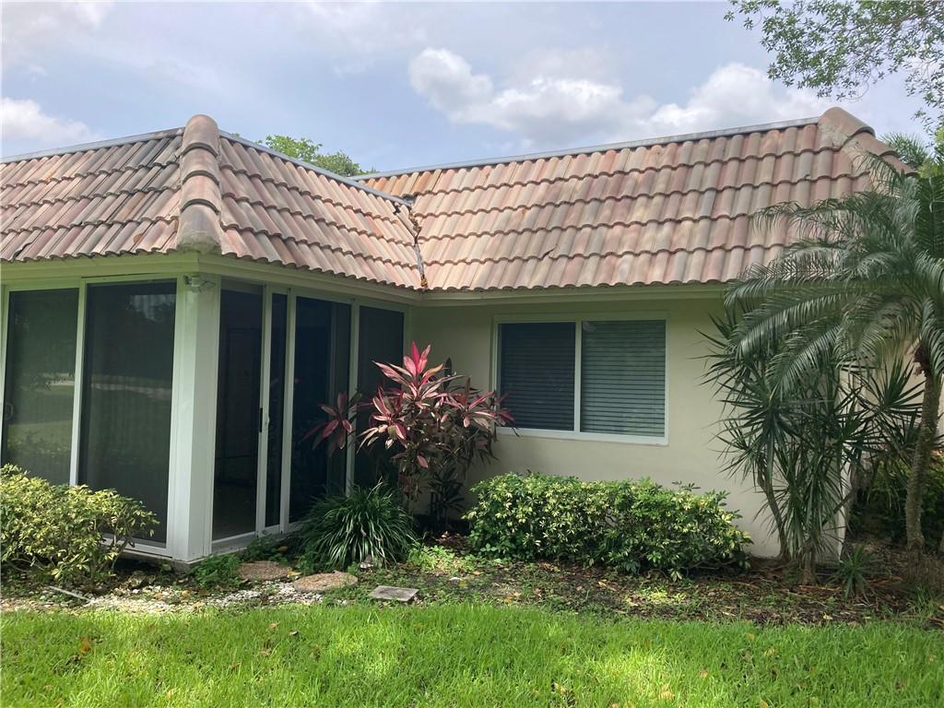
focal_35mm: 28
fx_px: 764
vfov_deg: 49.7
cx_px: 472
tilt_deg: +2.5
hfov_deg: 63.4
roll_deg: -2.8
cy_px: 354
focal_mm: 3.99
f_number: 1.8
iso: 20
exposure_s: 1/1312
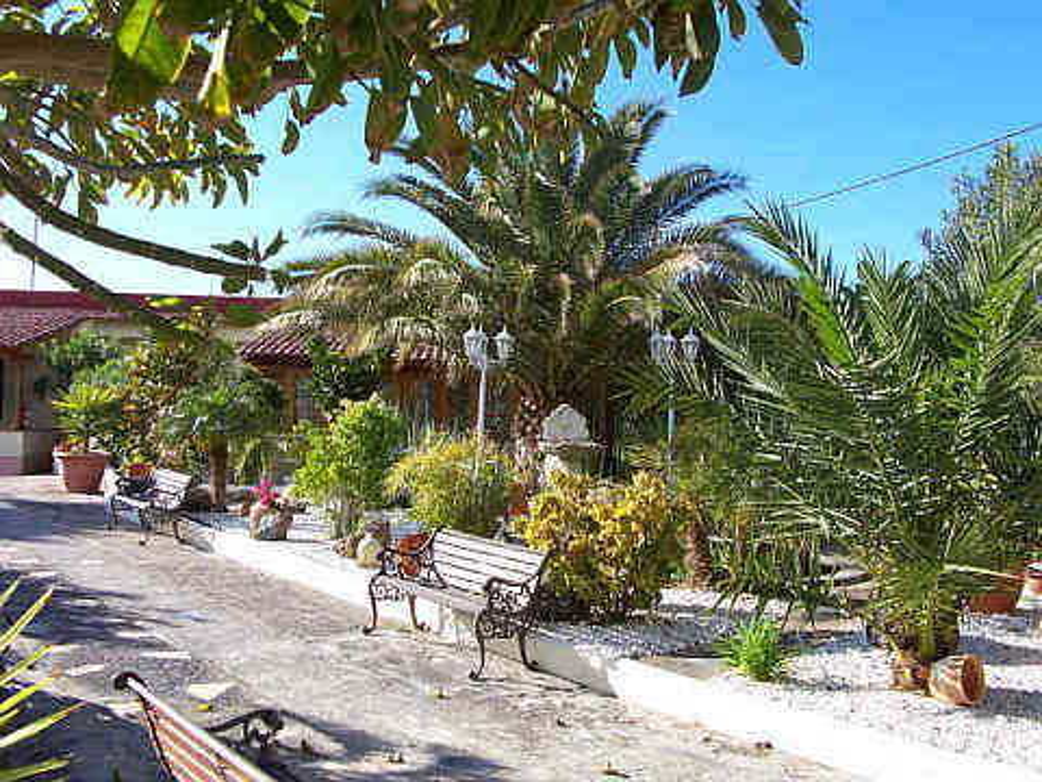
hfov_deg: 52.6
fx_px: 1054
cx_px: 521
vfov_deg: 40.7
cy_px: 391
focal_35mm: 35
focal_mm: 6
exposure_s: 1/350
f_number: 4
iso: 80
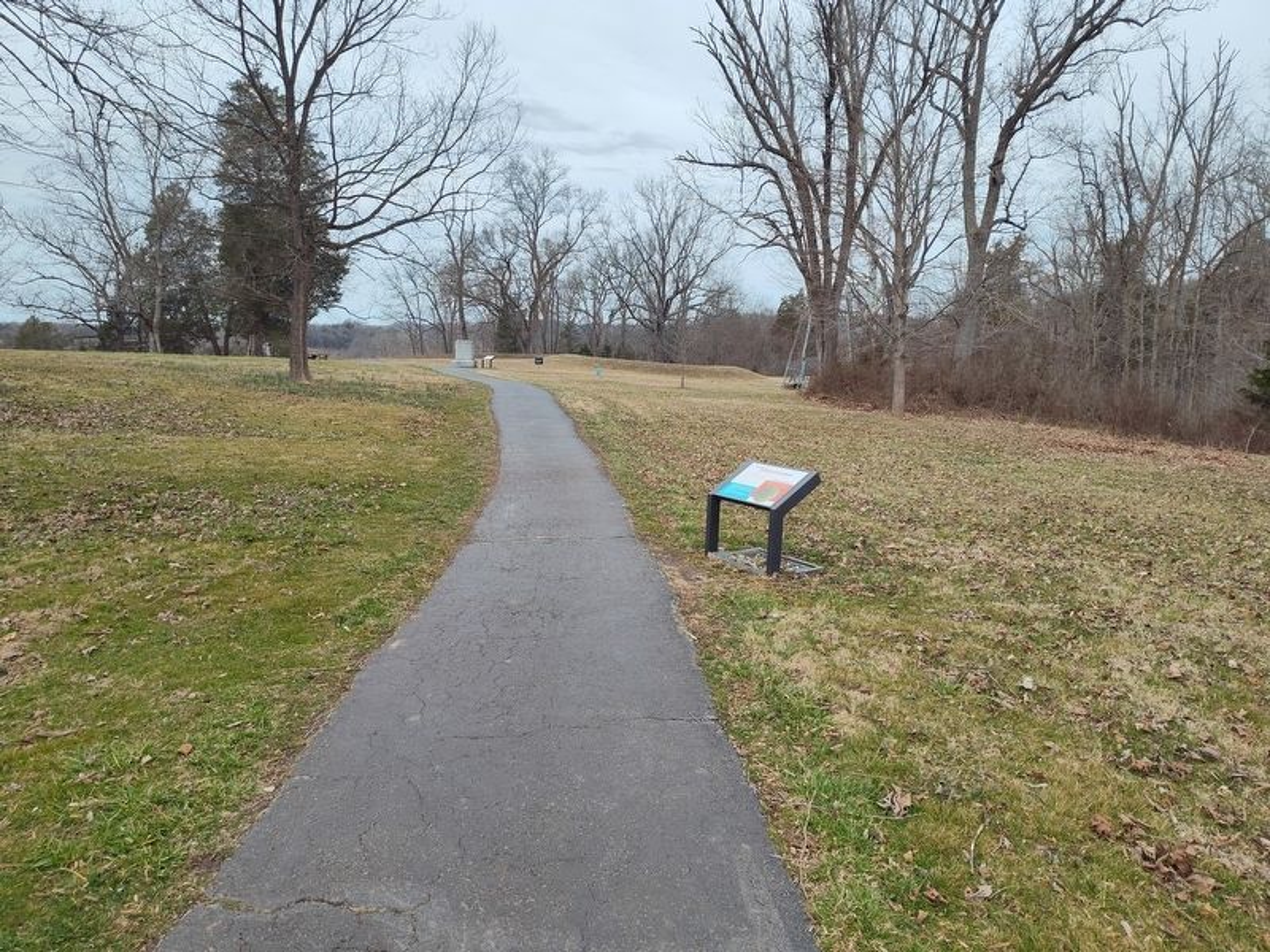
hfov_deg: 73.9
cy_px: 476
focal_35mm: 23
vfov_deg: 58.9
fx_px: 844
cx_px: 635
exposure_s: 1/1105
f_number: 1.8
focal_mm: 5.56
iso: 100
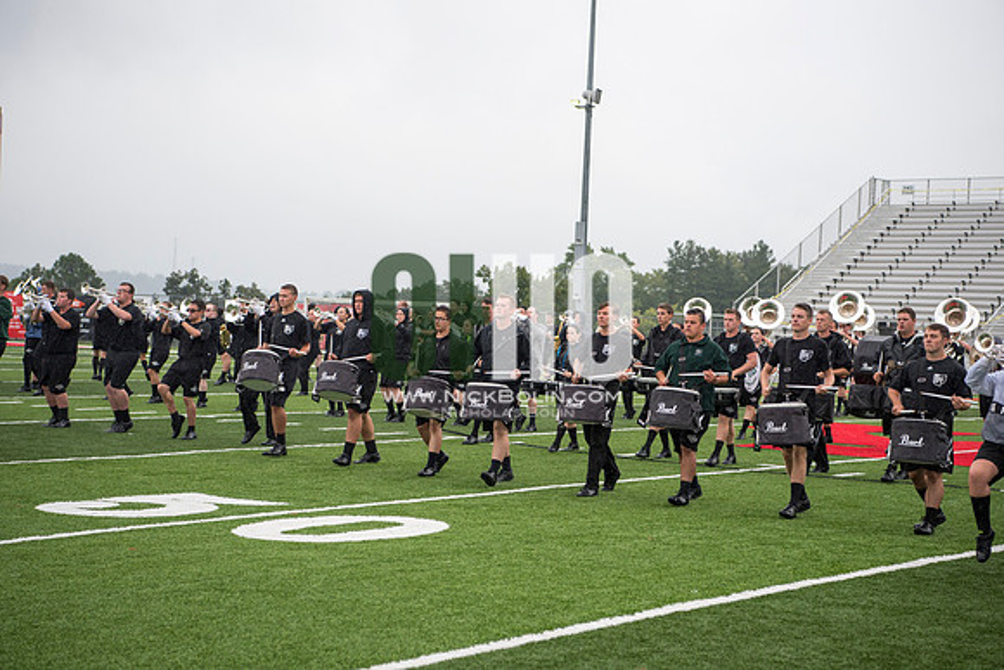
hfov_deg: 28.8
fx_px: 1953
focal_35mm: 70
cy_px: 335
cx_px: 502
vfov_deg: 19.5
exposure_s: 1/800
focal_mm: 70
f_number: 4
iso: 400
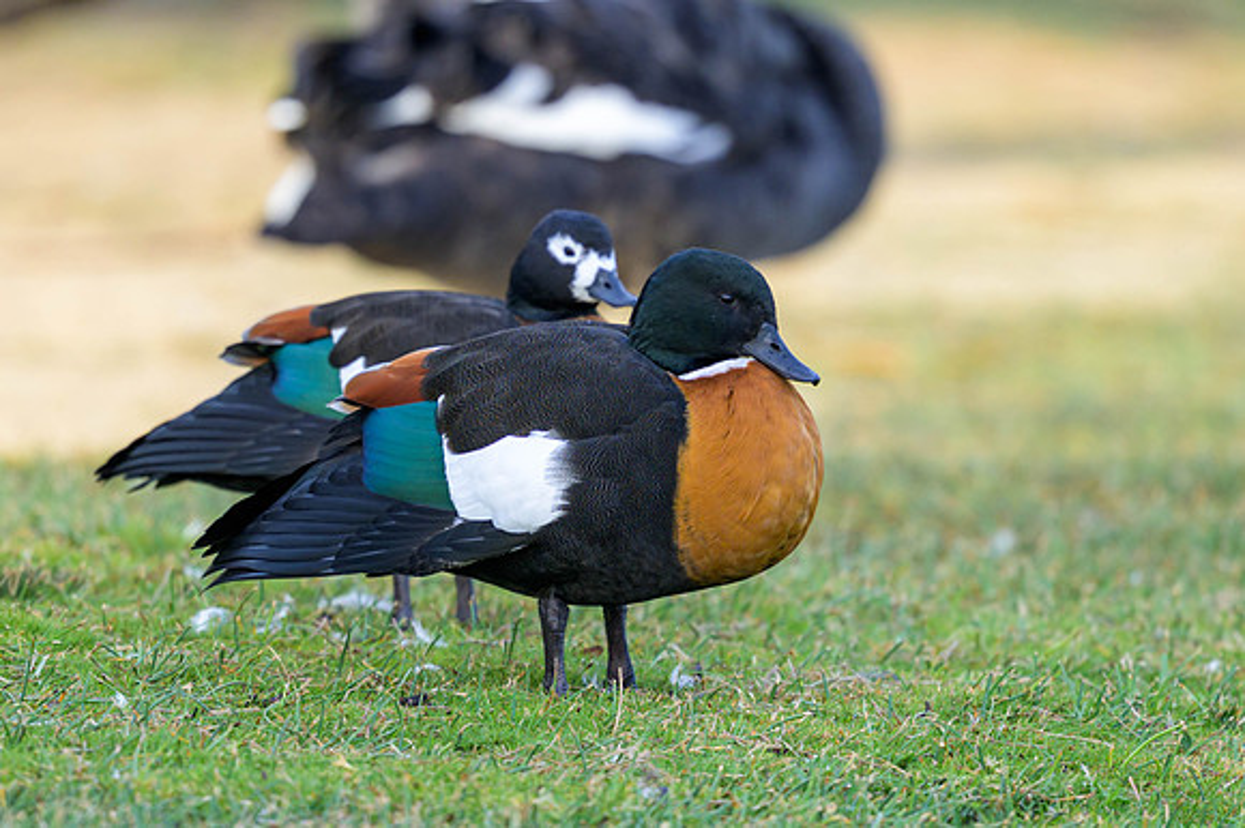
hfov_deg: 1.9
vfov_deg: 1.3
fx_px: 36748
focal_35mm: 1063
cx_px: 648
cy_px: 437
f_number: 2.8
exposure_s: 1/320
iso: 80
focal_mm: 400
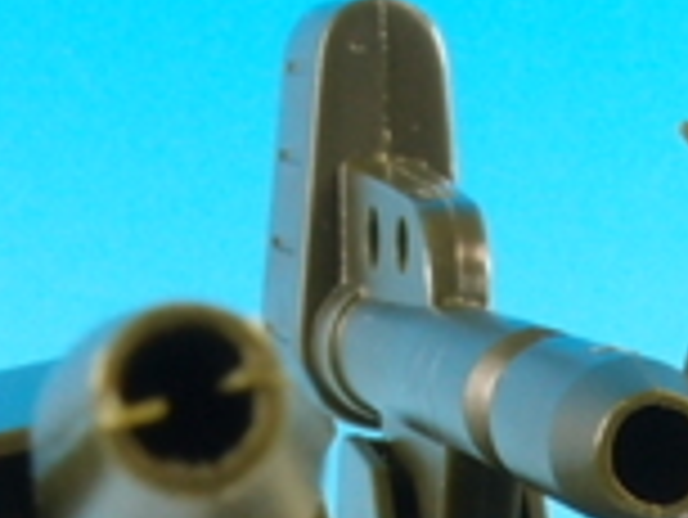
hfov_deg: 11.1
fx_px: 3541
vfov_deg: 8.0
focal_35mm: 178
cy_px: 1031
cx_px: 508
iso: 100
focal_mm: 7.41
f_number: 8
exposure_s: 1/1.6
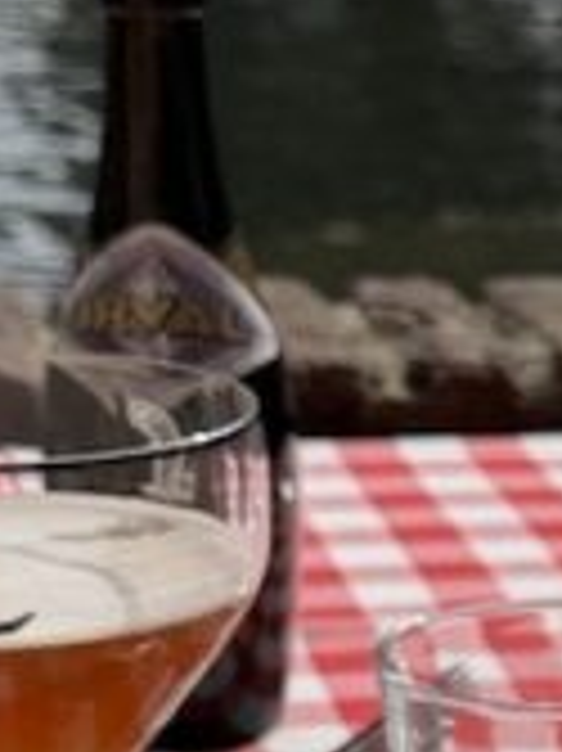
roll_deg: -1.5
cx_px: 886
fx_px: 3186
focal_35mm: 147
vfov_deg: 13.2
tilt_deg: -19.7
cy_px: 829
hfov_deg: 9.7
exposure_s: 1/6173
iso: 80
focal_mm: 6.76
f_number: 1.78
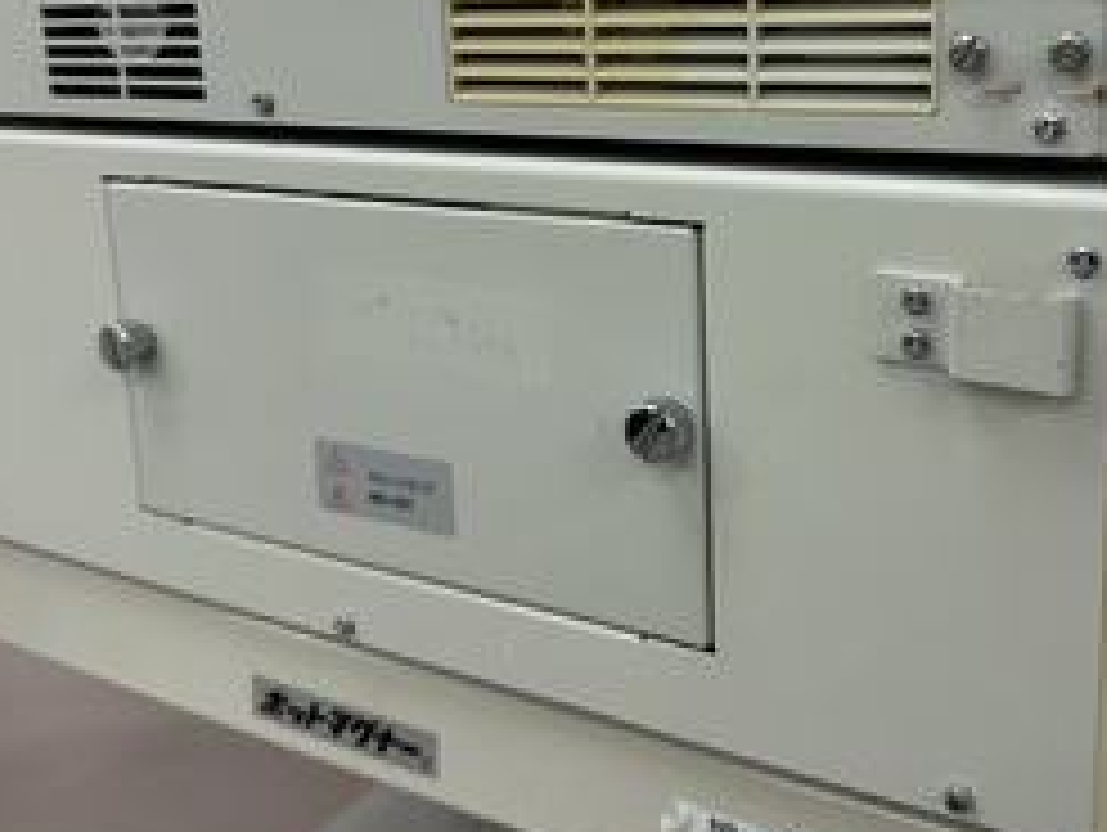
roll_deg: +2.1
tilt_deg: -11.1
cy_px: 202
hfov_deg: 47.6
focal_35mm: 39
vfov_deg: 36.0
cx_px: 662
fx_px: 1248
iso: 64
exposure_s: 1/158
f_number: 1.78
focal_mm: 6.86
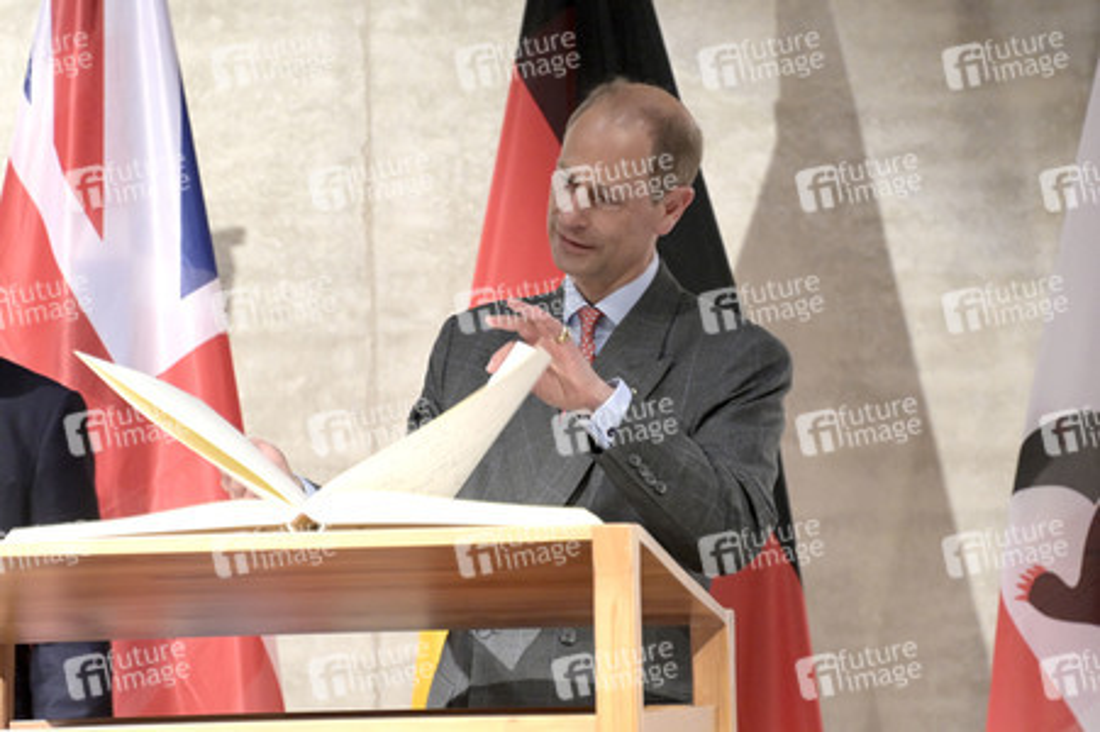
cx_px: 550
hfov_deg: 6.9
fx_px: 9160
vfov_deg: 4.6
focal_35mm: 300
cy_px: 366
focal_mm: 300
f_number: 5.6
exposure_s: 1/200
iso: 6400
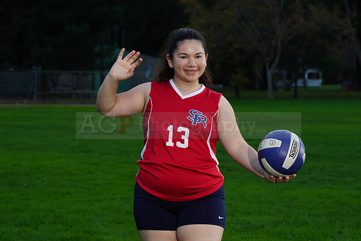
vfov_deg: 10.0
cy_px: 120
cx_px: 180
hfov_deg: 15.0
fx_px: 1374
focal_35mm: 137
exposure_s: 1/20
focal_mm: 137
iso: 320
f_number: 10
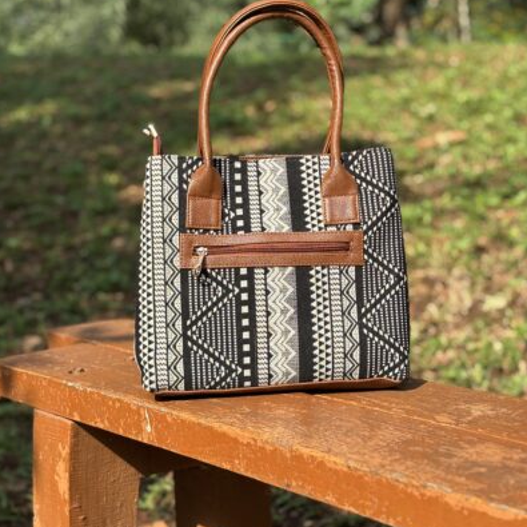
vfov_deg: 27.7
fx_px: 1068
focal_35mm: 62
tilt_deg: -5.1
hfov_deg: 27.7
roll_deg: -1.3
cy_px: 251
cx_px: 263
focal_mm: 5.96
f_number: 1.6
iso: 32
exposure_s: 1/1724
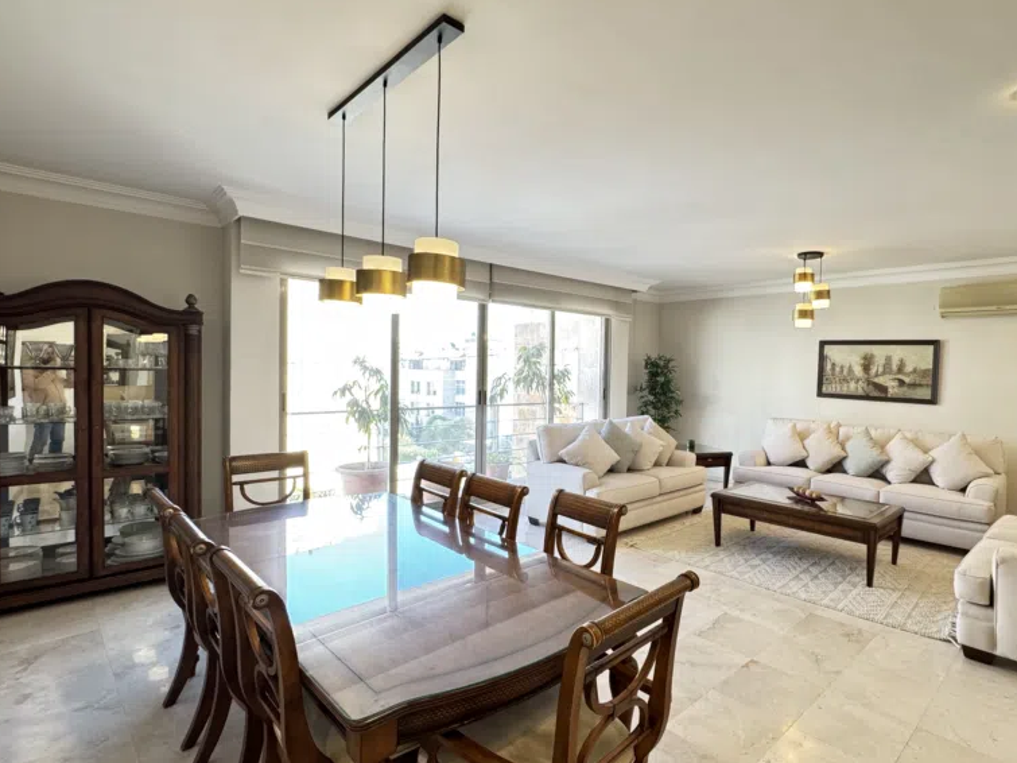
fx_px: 558
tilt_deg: -2.2
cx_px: 605
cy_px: 386
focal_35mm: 19
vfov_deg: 68.7
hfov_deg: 83.7
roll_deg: -1.4
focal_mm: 2.22
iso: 320
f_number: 2.2
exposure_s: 1/99
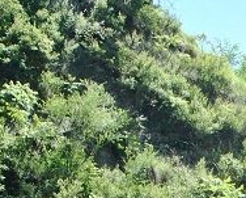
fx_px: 1057
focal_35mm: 145
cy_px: 413
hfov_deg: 13.1
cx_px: 253
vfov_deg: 9.8
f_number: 6.3
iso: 100
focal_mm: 20
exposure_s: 1/160
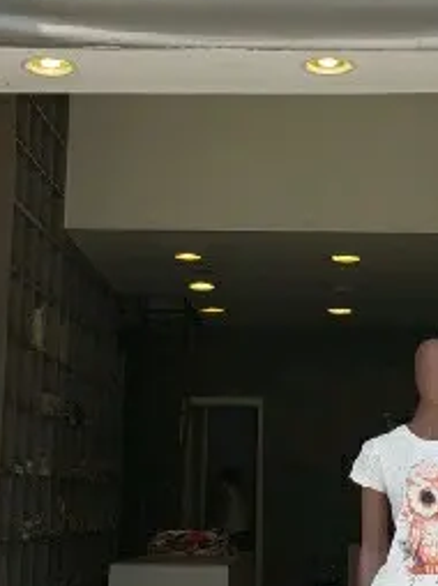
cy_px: 233
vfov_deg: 23.8
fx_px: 1386
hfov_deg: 17.9
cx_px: 277
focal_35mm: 82
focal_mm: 4.3
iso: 50
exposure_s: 1/667
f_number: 2.4
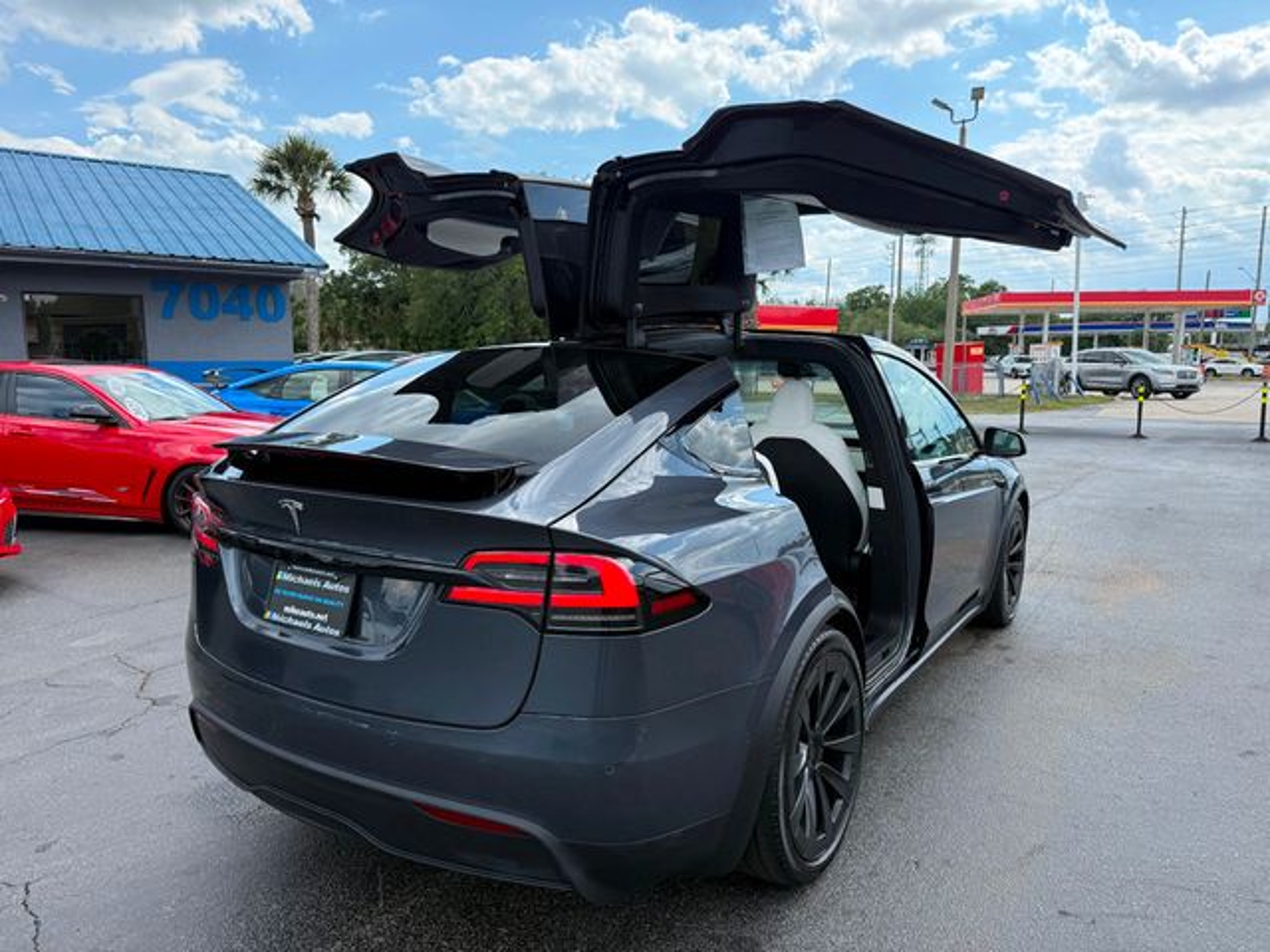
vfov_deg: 56.8
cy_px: 476
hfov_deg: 71.6
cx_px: 635
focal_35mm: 24
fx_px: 881
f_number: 1.78
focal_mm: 6.76
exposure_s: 1/2611
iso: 100
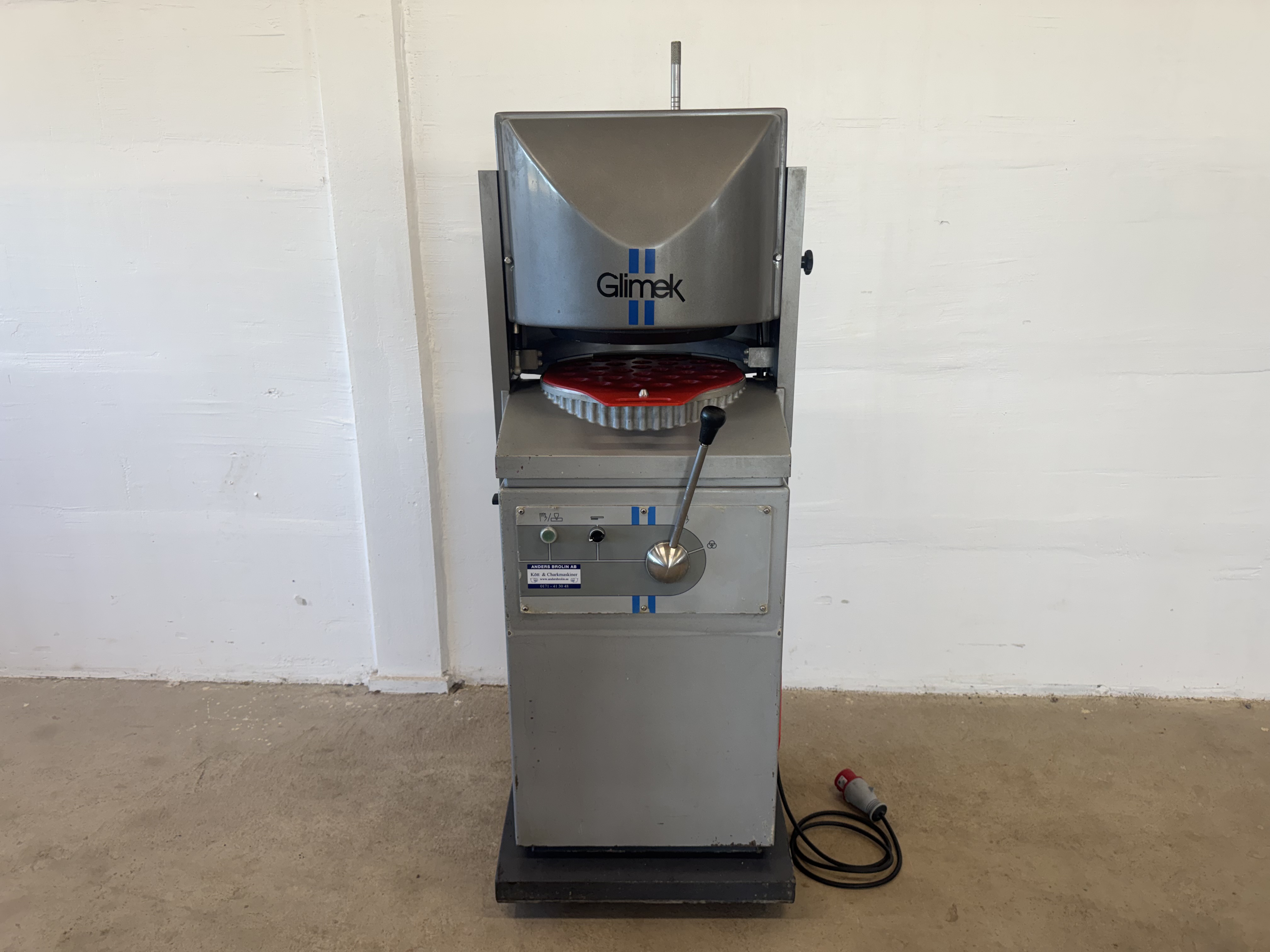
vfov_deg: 56.8
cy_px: 476
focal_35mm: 24
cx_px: 635
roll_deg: +0.2
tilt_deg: -17.8
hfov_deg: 71.6
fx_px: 881
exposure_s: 1/100
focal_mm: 6.76
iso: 64
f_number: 1.78
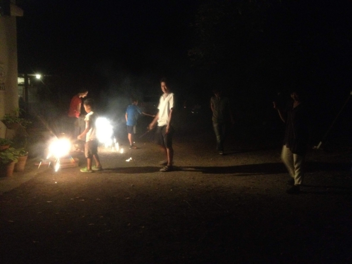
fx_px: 356
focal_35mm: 35
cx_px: 176
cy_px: 132
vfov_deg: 40.7
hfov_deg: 52.6
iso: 800
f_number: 2.4
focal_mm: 4.28
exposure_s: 1/15
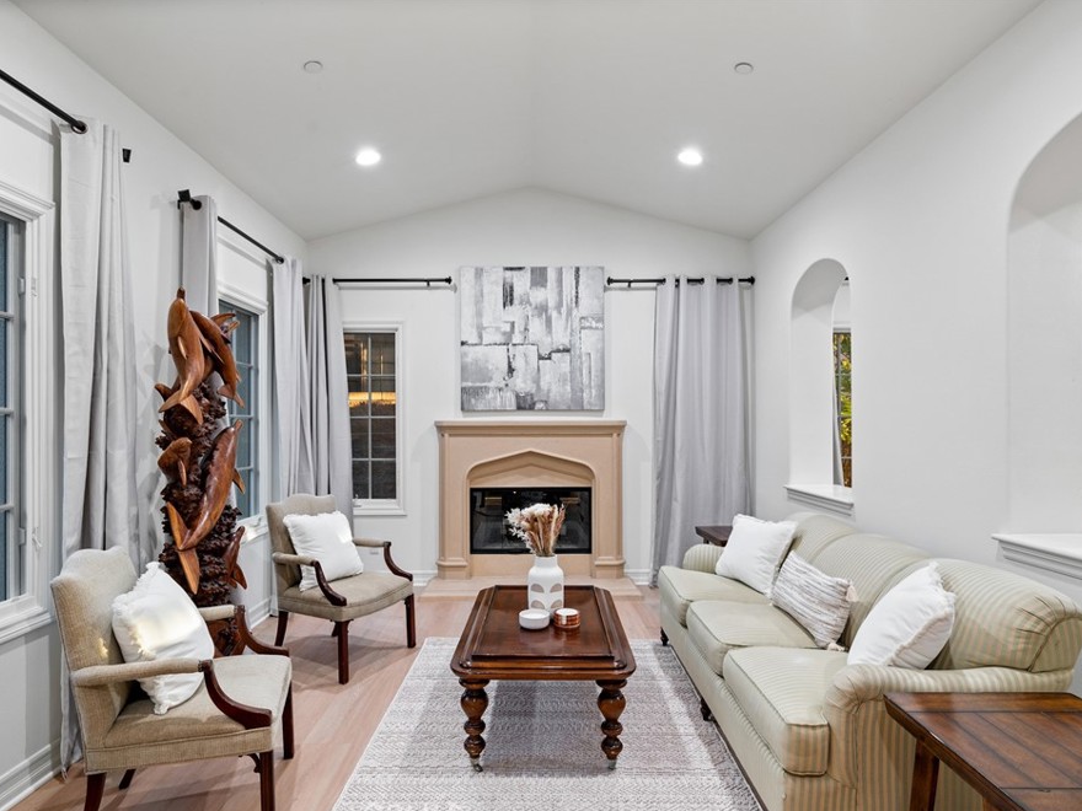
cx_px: 531
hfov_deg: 83.0
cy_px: 415
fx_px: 611
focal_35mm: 20
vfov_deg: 67.1
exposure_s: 1/15
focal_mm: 17.5
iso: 500
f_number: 7.1
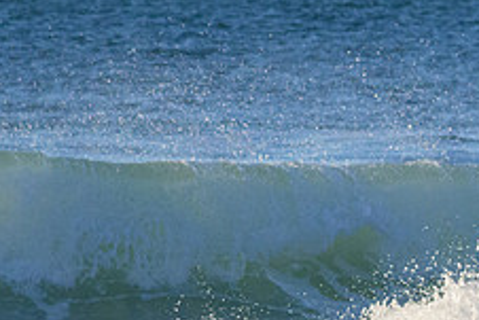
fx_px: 16149
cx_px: 787
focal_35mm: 1213
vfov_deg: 1.1
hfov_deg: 1.7
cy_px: 438
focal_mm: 290
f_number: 11
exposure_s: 1/2000
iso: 2800
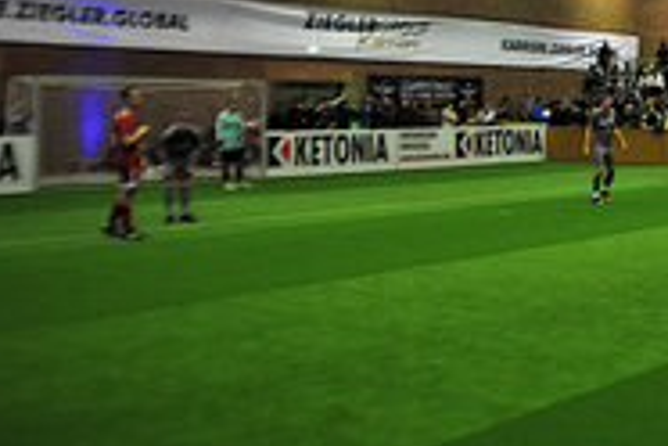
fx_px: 1076
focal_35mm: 58
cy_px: 119
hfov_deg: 32.2
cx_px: 643
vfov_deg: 23.2
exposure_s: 1/80
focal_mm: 18
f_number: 3.5
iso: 1600
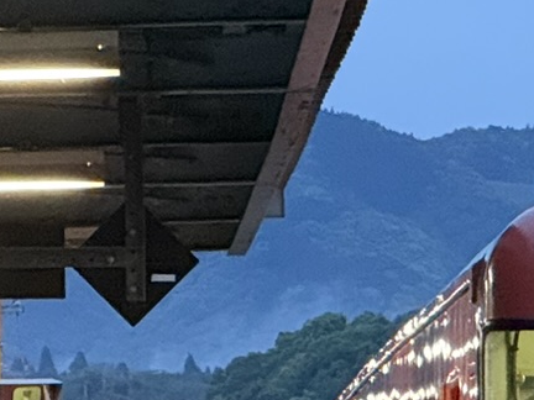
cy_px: 725
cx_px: 1000
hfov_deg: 3.5
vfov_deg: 2.6
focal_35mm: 569
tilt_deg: -0.6
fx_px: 8778
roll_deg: +0.4
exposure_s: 1/31
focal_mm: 15.66
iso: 1600
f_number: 2.8
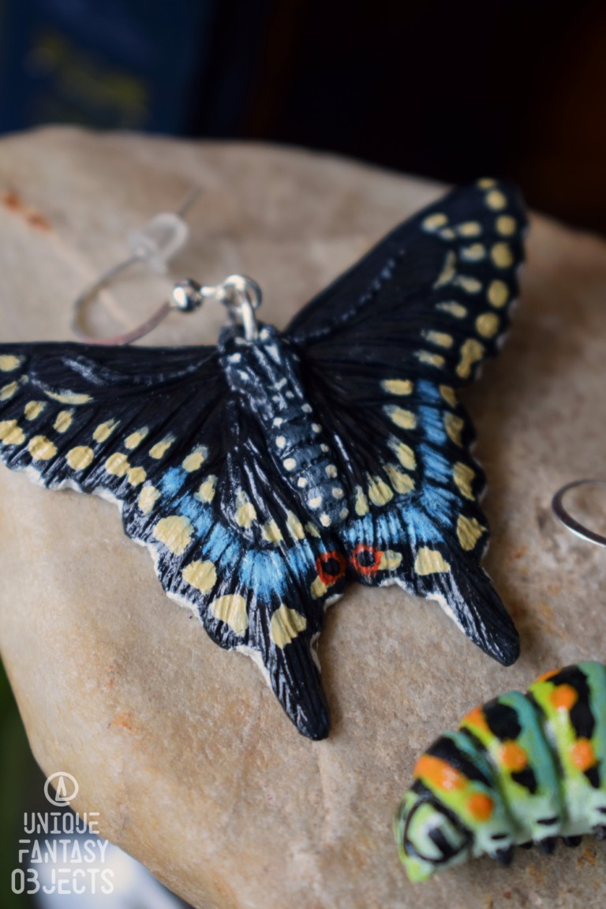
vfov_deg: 24.6
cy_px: 454
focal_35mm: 82
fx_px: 2083
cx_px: 303
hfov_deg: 16.6
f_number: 5.6
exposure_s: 1/100
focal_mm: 55
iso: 400
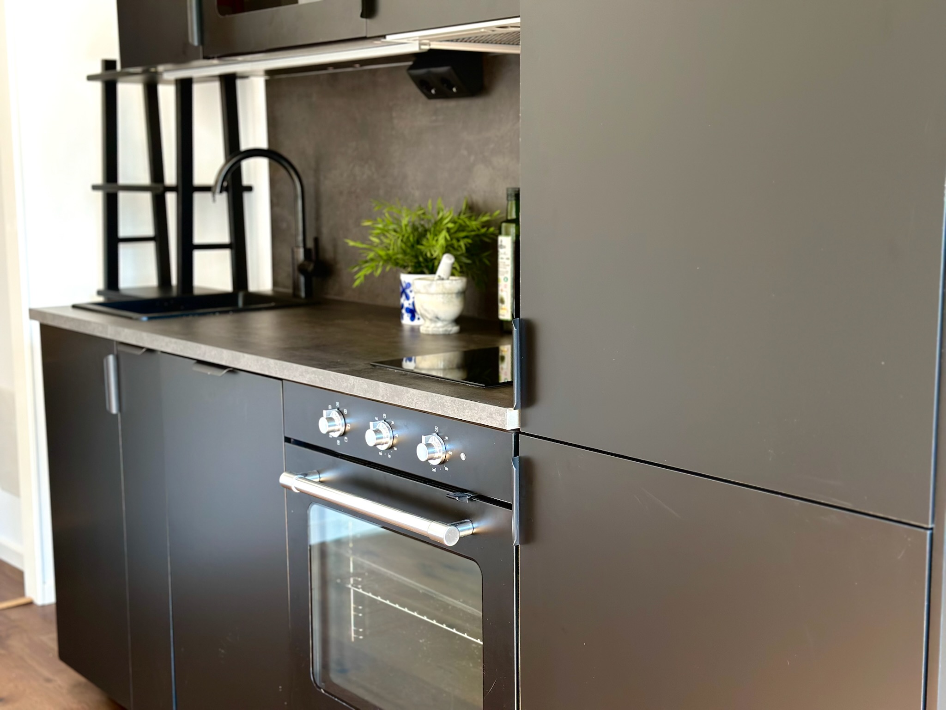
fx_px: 1312
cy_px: 355
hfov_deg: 39.7
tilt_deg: -8.5
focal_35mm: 48
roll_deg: +0.8
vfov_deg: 30.3
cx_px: 473
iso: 125
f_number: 1.78
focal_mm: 6.86
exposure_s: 1/60
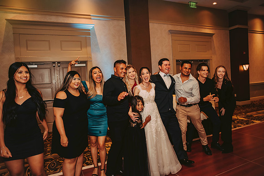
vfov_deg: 53.2
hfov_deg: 73.7
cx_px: 132
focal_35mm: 24
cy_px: 88
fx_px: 176
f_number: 2.8
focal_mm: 24
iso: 800
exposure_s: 1/125
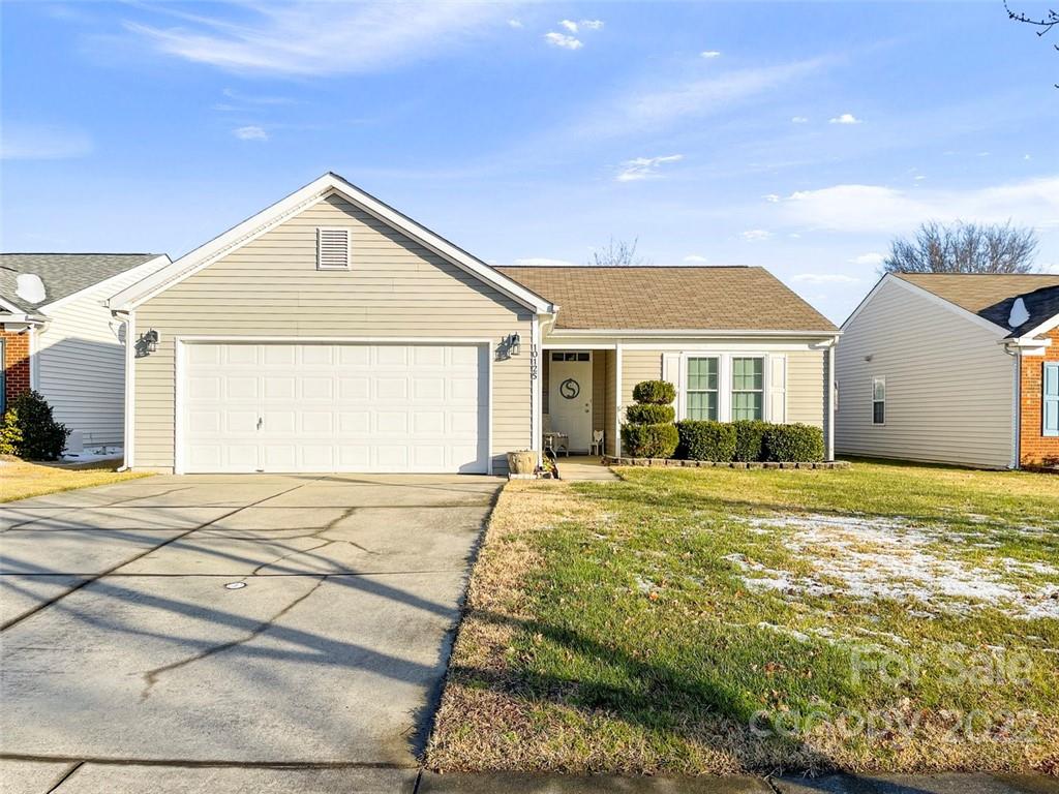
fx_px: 795
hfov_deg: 67.3
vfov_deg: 53.1
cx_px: 530
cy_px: 397
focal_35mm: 26
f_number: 1.6
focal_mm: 5.1
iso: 32
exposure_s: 1/4700
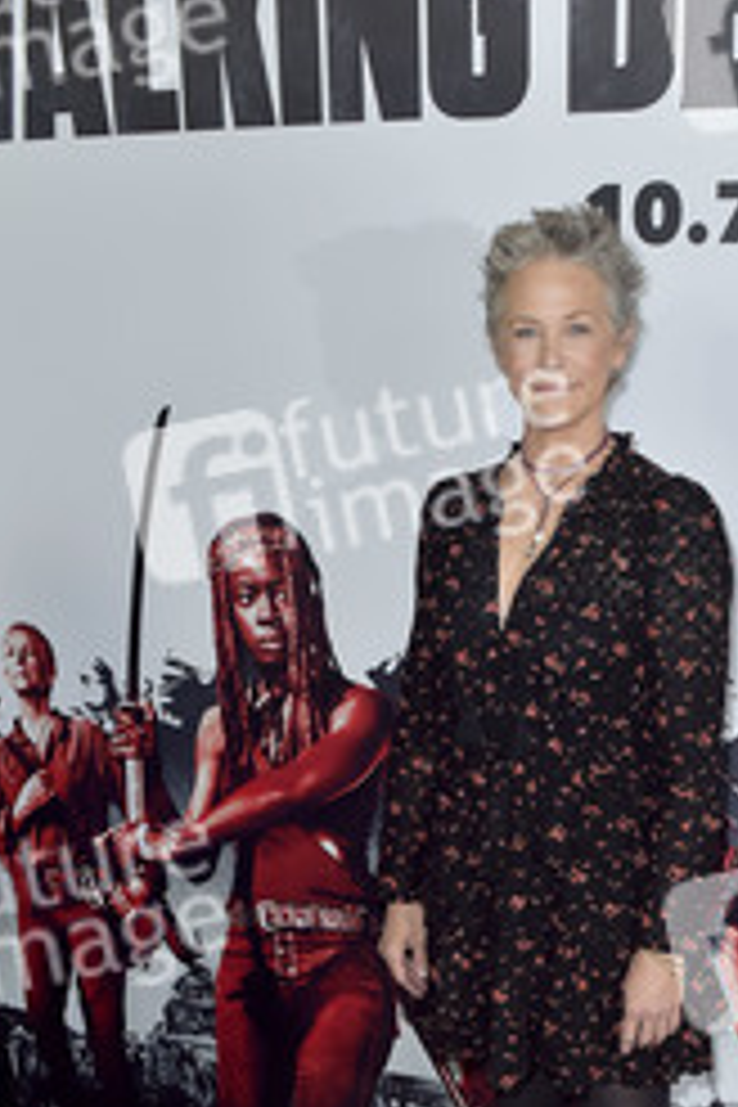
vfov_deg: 49.0
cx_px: 488
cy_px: 702
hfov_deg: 33.9
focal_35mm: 39
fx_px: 1199
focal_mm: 24
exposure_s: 1/200
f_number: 5
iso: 500
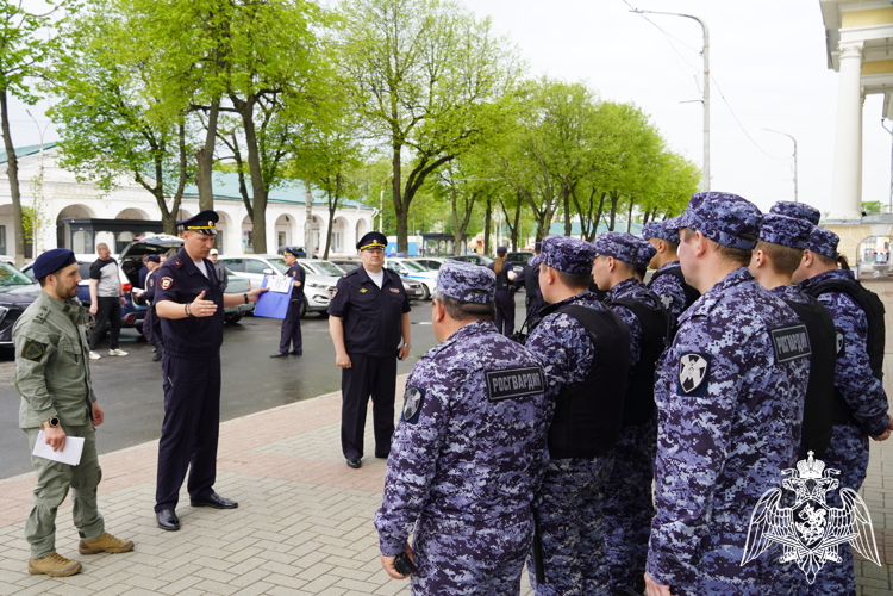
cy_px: 298
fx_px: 856
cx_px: 446
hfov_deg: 55.1
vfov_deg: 38.4
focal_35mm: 34
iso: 100
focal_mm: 23
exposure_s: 1/160
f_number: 5
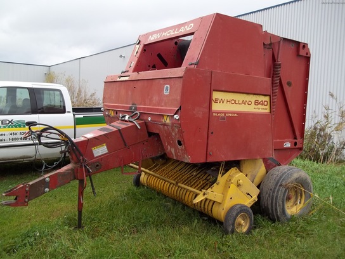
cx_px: 172
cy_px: 130
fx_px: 319
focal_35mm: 32
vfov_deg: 44.2
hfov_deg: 56.8
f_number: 2.9
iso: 64
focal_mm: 5.7
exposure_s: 1/250
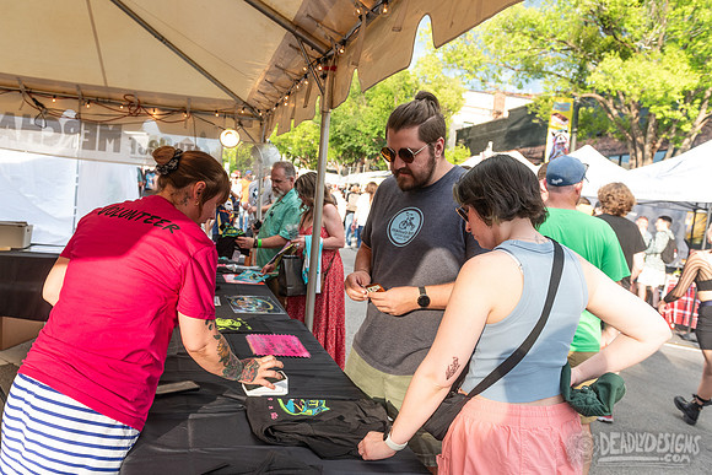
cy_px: 233
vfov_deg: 47.2
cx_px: 326
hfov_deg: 66.3
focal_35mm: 27
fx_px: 544
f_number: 4.5
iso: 250
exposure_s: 1/250
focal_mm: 24
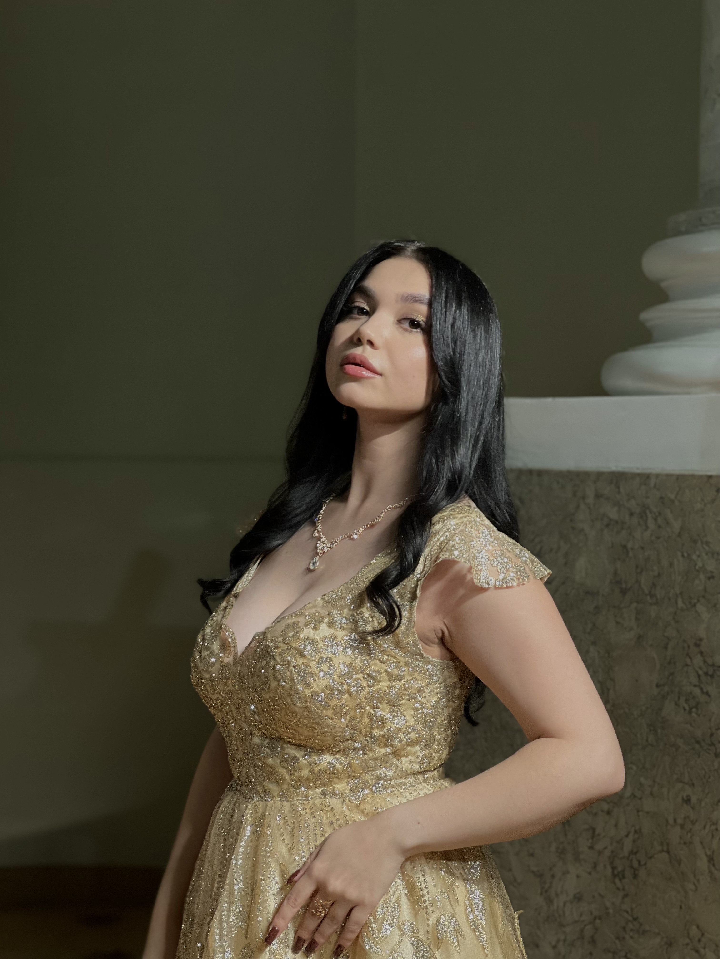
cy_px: 480
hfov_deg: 19.1
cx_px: 360
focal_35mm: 77
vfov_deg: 25.3
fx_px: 2135
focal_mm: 9
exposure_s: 1/33
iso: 125
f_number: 2.8
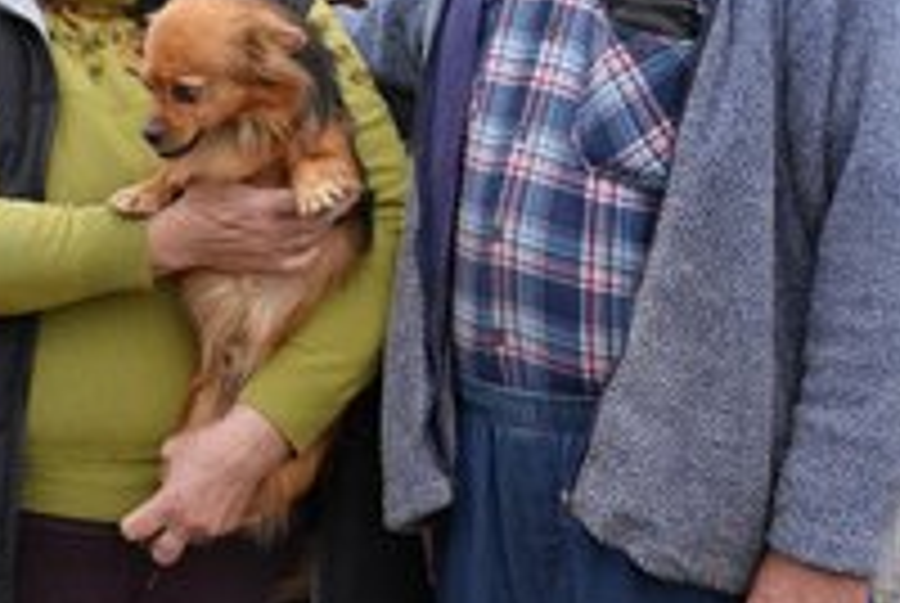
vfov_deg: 10.8
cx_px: 369
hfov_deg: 16.2
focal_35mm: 126
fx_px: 3155
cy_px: 38
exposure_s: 1/160
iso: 320
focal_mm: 63
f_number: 4
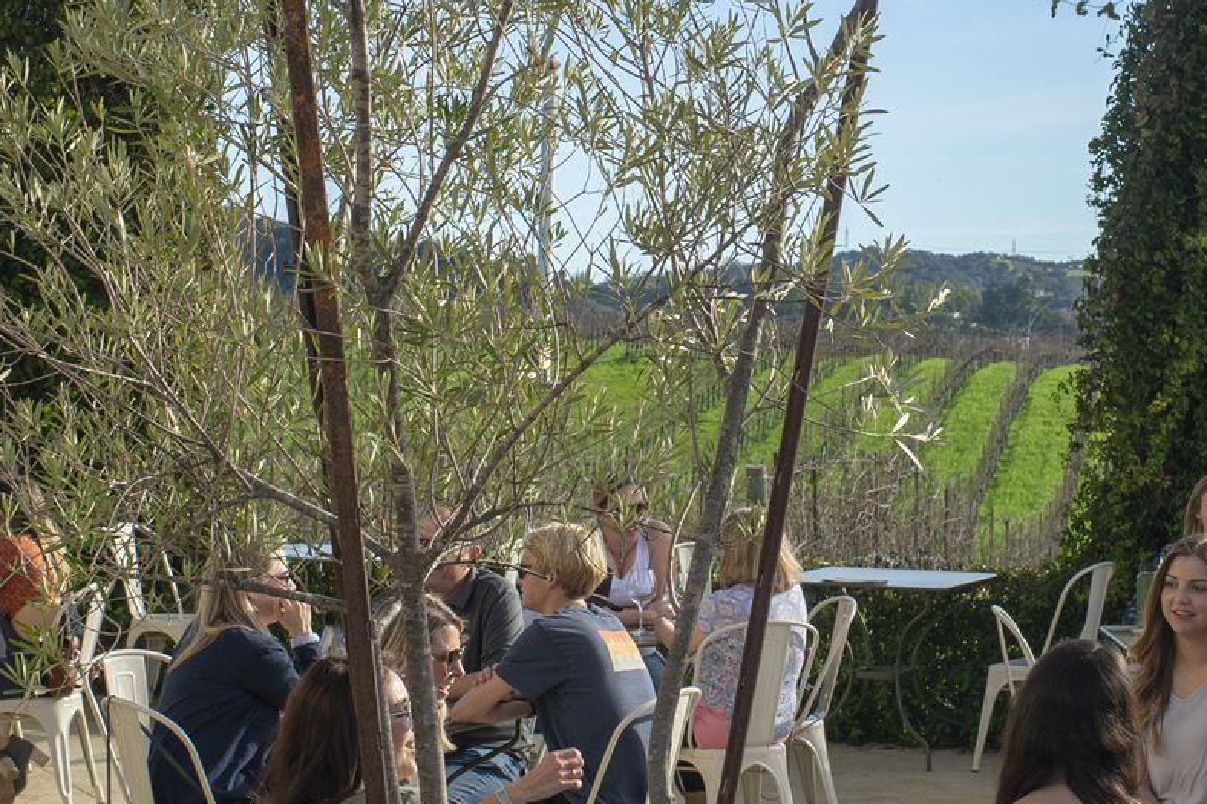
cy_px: 269
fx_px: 3050
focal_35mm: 91
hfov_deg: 22.3
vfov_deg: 15.0
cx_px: 836
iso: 100
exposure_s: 1/320
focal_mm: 35
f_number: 8
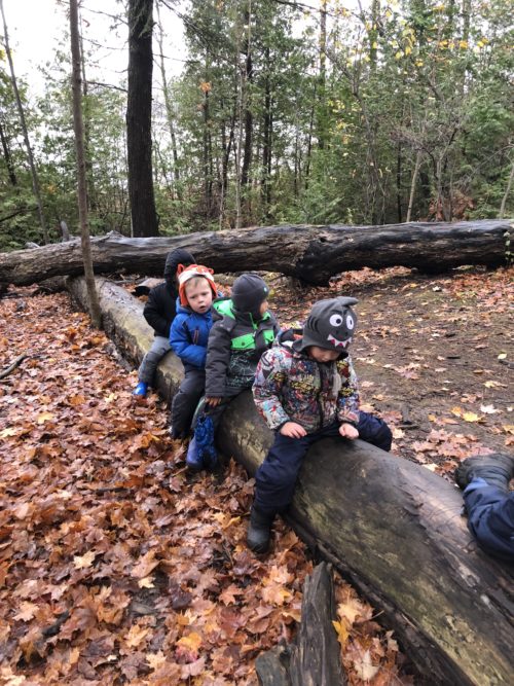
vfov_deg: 63.5
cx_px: 257
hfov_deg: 49.7
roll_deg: -1.7
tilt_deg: -23.0
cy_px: 343
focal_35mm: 28
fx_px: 555
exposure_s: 1/120
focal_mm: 4
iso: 160
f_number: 1.8
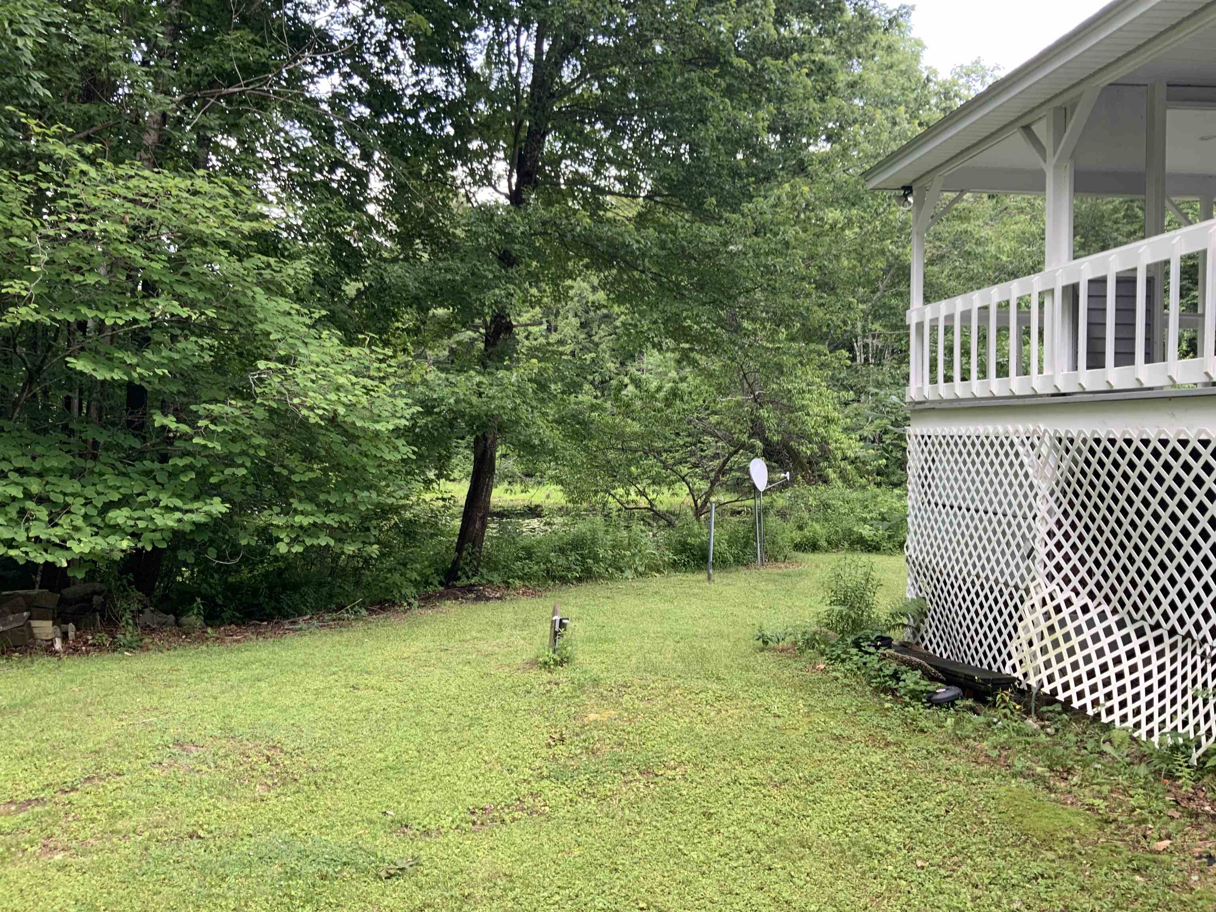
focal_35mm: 29
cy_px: 456
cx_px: 608
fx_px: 1019
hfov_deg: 61.7
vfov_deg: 48.2
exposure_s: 1/122
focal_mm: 3
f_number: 1.8
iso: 20
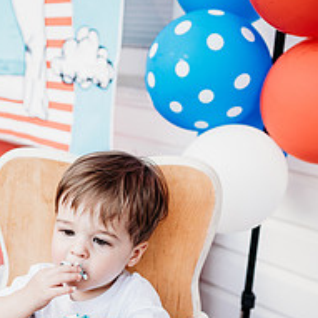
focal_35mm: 48
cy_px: 245
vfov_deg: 34.5
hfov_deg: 34.8
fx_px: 499
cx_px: 93
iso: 400
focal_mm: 24
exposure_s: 1/200
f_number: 2.5
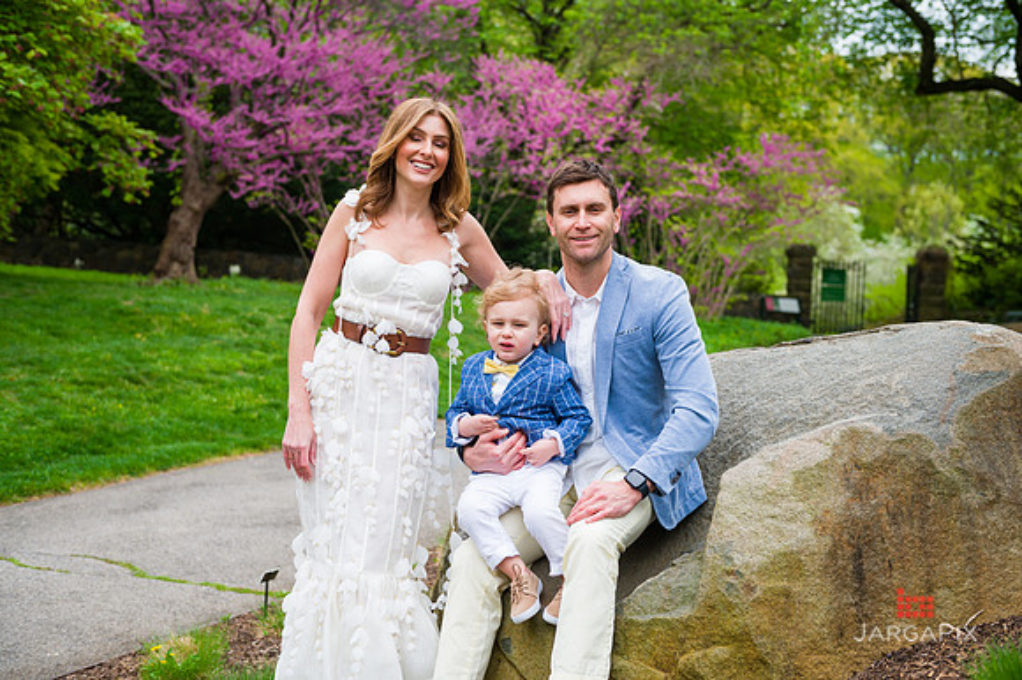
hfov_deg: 41.1
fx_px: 1362
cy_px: 340
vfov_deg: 28.0
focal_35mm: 48
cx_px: 511
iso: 200
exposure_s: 1/500
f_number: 4.5
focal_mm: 48
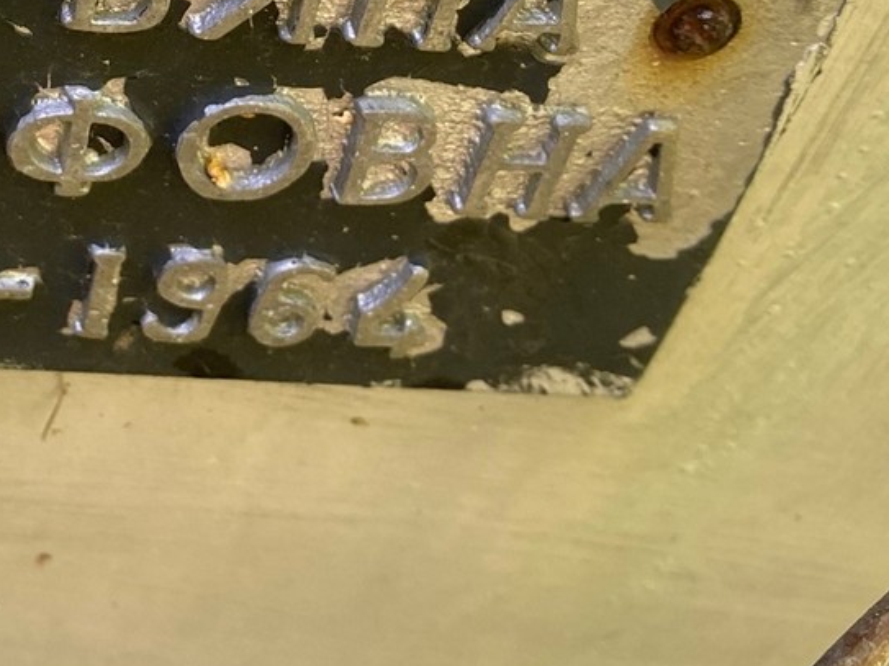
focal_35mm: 69
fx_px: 1772
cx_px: 43
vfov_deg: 20.5
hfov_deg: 26.9
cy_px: -33
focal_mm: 4.25
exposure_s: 1/121
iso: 100
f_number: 1.8
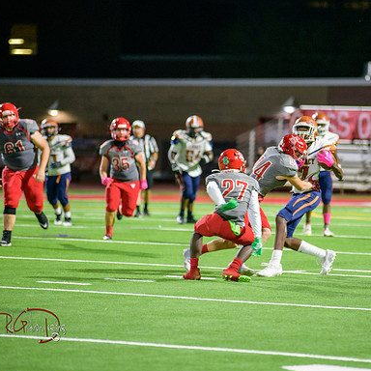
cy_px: 186
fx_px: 3116
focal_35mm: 257
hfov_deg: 6.8
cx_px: 250
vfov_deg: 6.8
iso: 1600
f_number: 2.8
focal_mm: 200
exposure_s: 1/250
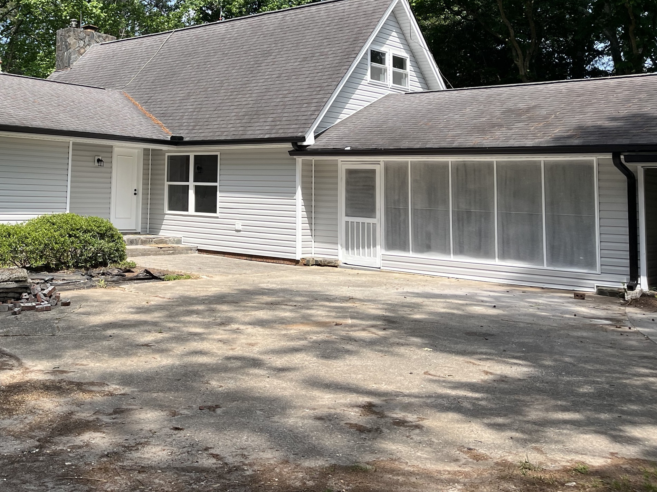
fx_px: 797
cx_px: 127
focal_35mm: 42
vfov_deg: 33.3
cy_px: 96
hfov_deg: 42.7
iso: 50
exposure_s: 1/1441
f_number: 1.6
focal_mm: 5.1
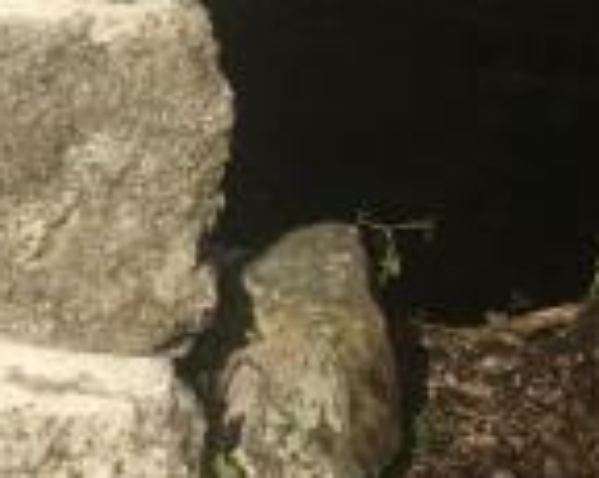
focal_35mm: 157
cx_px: -753
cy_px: -316
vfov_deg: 9.5
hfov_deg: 10.8
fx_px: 2781
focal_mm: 4.15
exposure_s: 1/3077
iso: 25
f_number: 2.2
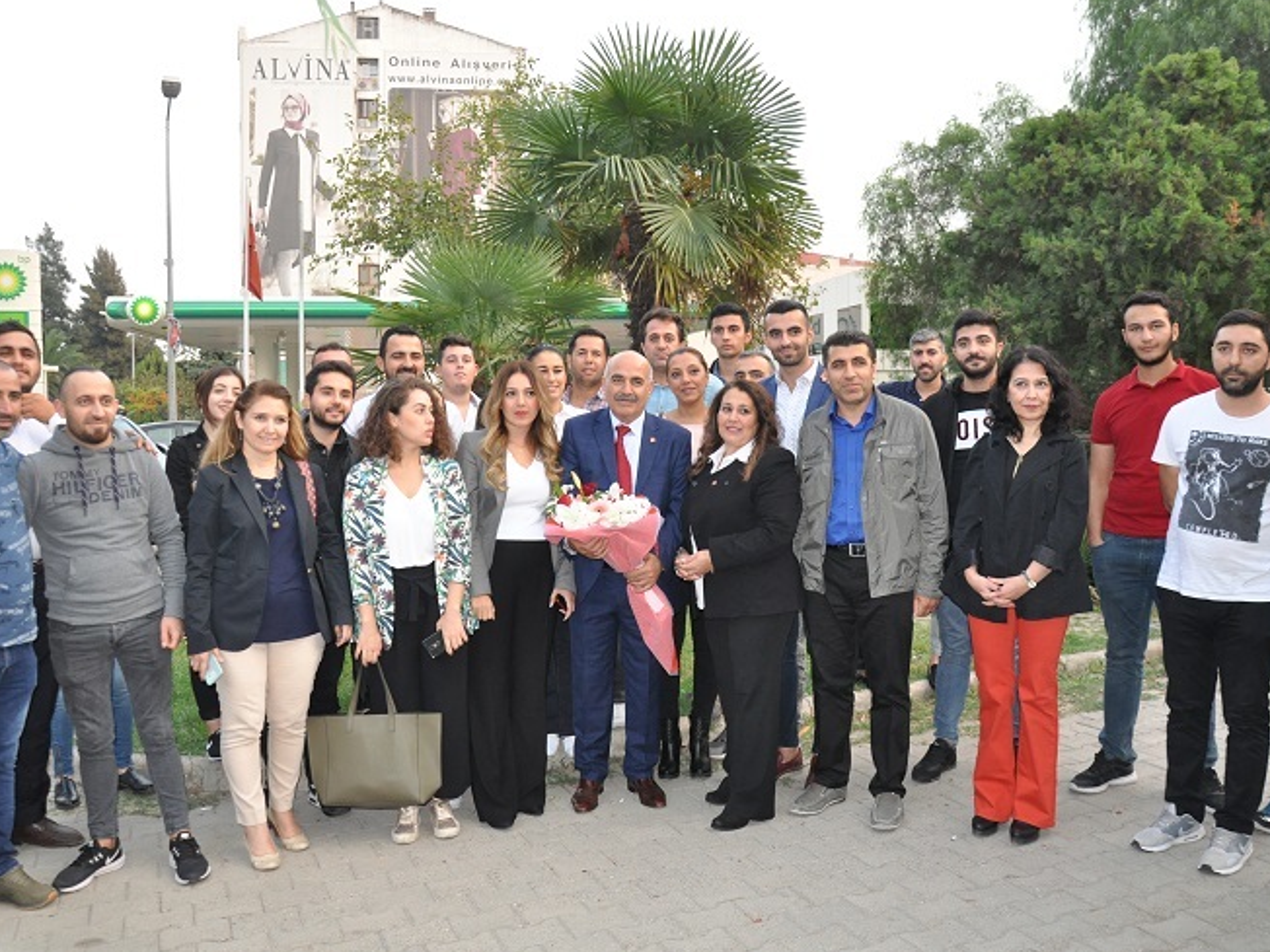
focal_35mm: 30
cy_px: 472
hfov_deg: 60.0
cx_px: 655
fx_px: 1101
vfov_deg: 46.8
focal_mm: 18
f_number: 5
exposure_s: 1/200
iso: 1000
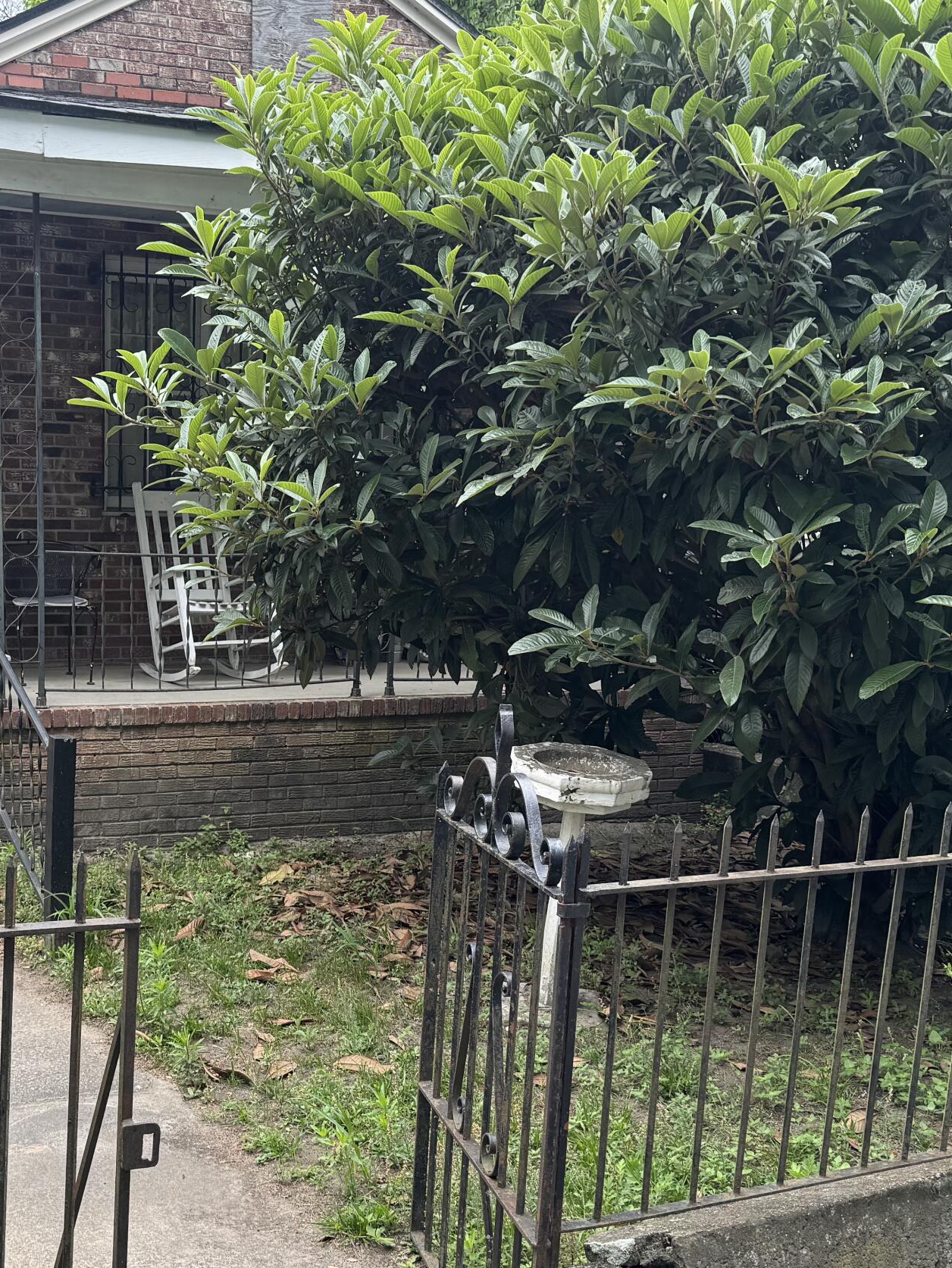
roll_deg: -0.7
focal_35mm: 43
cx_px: 187
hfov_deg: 32.7
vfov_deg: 43.7
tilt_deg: -9.4
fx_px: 1576
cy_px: 747
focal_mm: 6.76
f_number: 1.78
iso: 80
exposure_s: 1/470
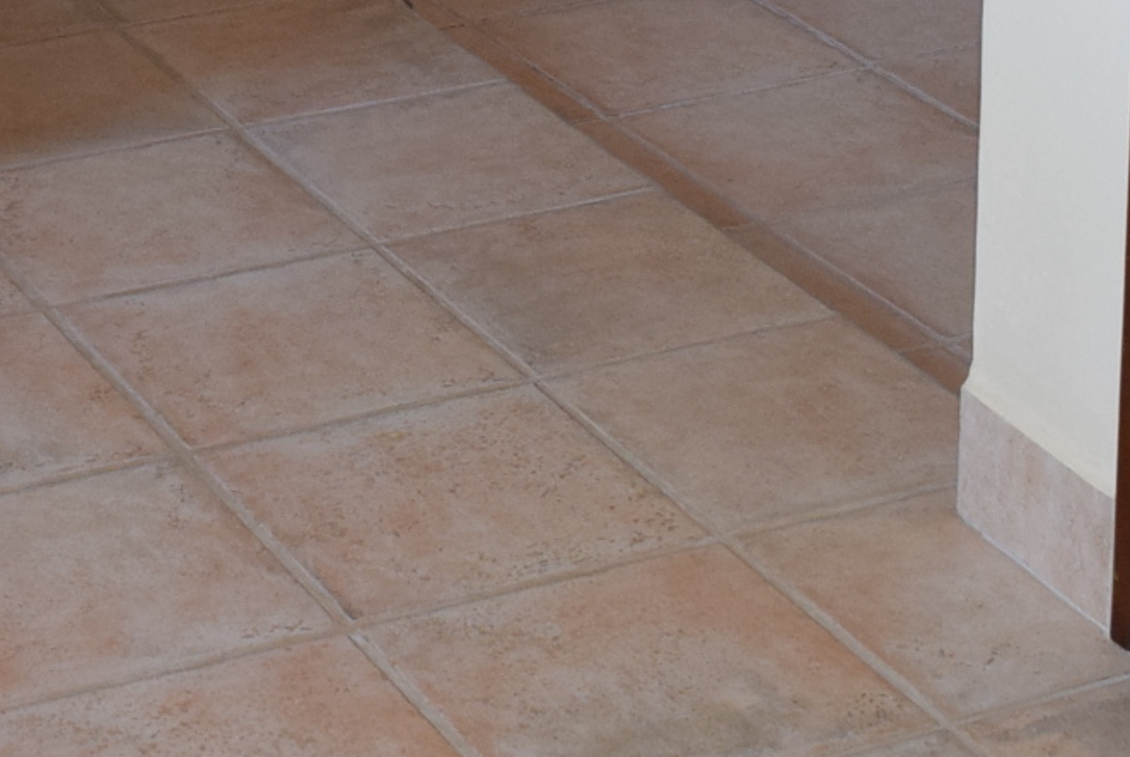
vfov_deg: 10.5
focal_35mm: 122
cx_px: 451
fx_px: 3834
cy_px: -653
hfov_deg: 16.8
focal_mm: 18
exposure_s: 1/80
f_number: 4.5
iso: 800
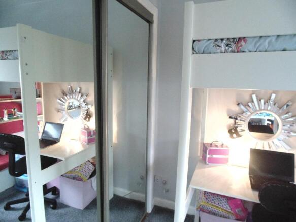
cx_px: 148
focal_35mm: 22
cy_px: 111
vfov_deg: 61.1
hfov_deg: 76.4
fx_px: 188
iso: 400
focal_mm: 4
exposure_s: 1/30
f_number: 3.1
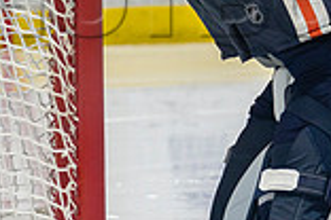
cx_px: 310
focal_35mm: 553
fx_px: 5084
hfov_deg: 3.7
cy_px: -20
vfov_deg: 2.5
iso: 1600
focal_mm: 143
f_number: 5
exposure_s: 1/640
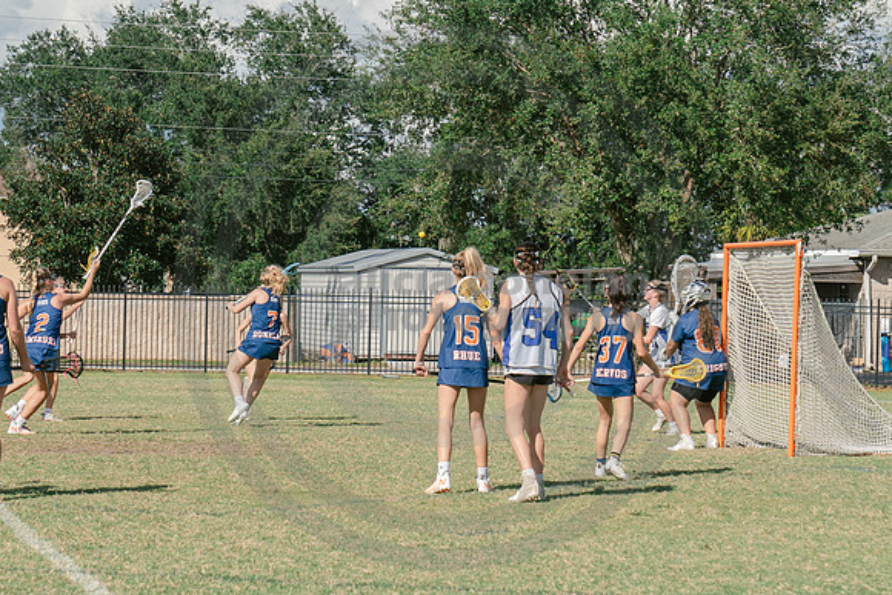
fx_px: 3343
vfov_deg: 10.2
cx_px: 302
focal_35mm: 135
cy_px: 302
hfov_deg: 15.2
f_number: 5.6
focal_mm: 70
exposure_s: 1/1250
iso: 250
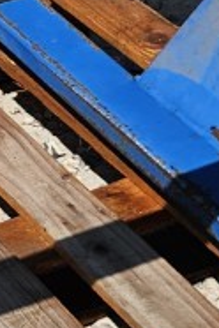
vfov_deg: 11.1
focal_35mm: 185
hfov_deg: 7.3
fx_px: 1688
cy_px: 145
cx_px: -122
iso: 25
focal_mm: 5.4
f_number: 1.8
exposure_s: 1/2767
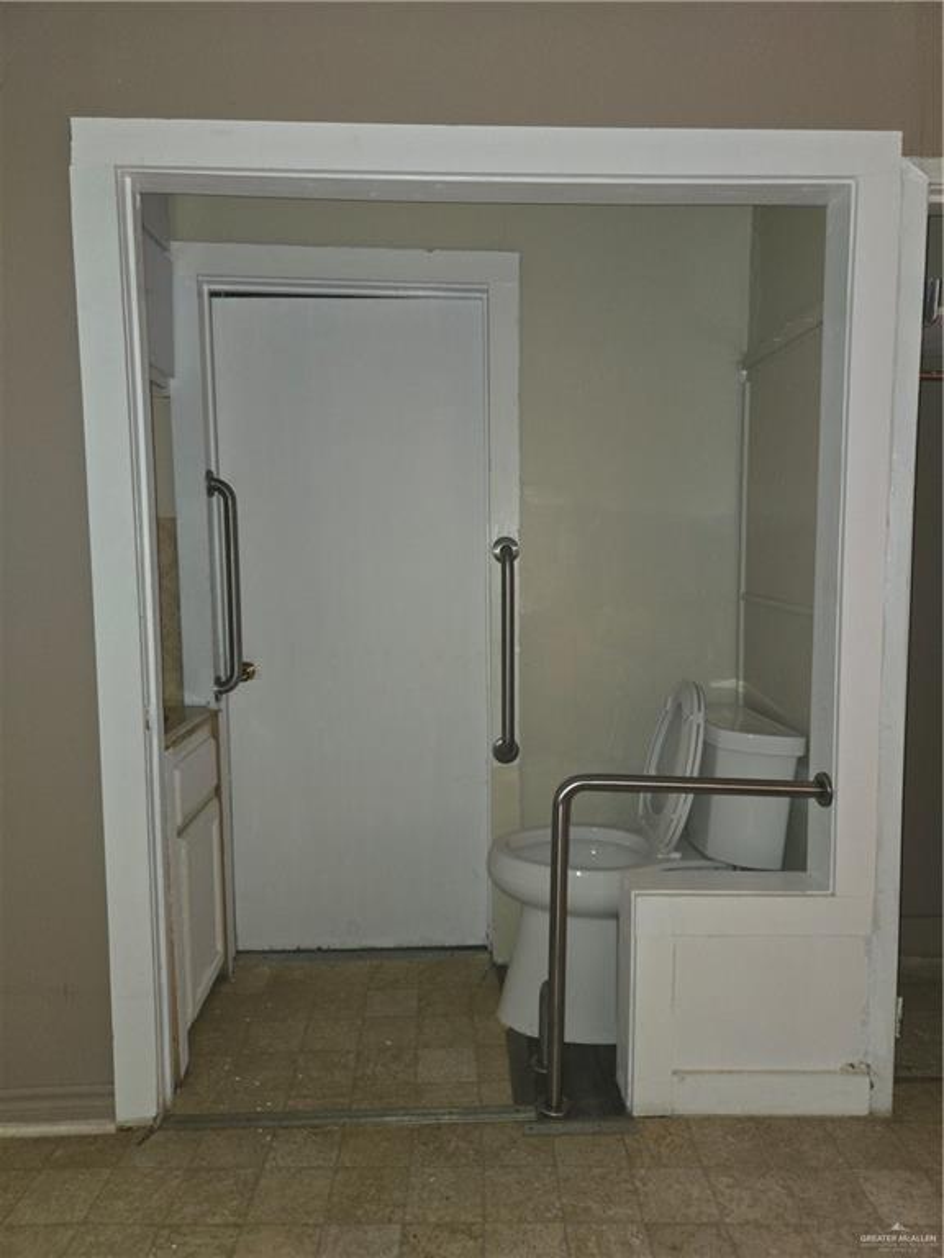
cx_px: 472
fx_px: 836
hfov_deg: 58.9
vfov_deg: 73.9
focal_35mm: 23
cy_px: 629
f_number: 1.8
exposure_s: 1/18.4
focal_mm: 5.4
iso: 125
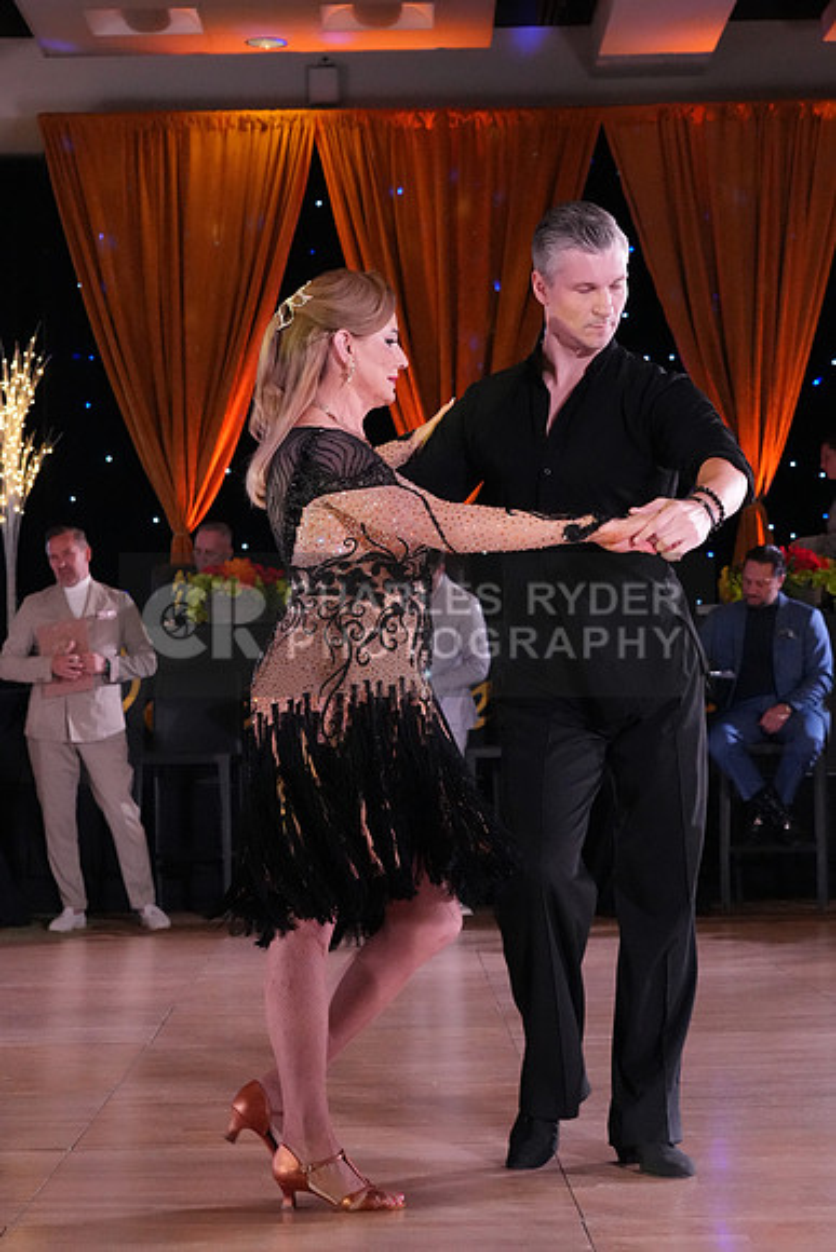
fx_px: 2820
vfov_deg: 25.1
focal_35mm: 81
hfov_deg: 16.9
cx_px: 418
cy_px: 626
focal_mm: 54
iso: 8000
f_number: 5.6
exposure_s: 1/400
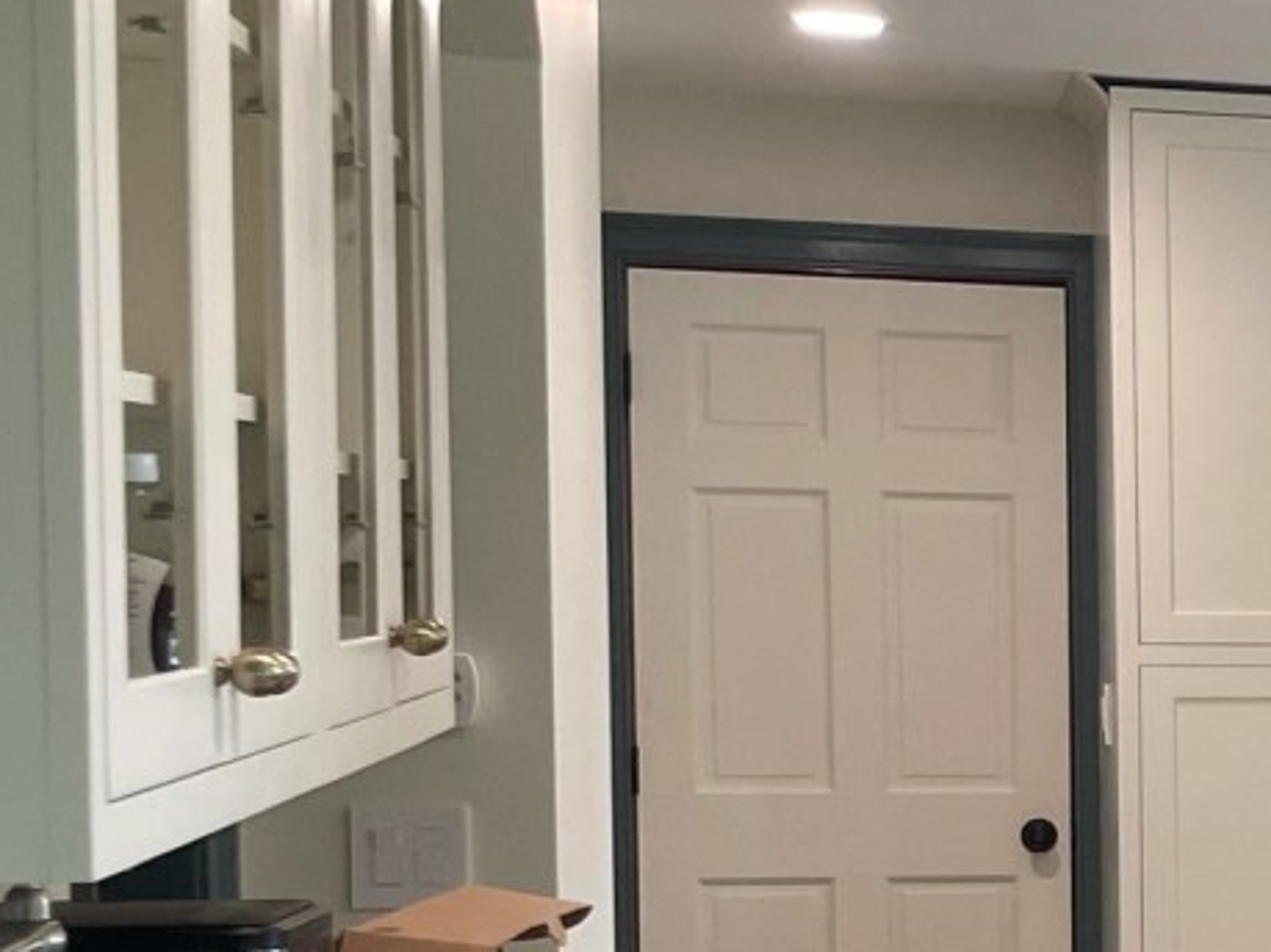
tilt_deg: -4.6
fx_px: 3744
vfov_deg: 14.3
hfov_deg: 16.3
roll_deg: -1.0
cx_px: 2260
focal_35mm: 102
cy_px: 886
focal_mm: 4.2
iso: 100
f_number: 1.6
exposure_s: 1/120
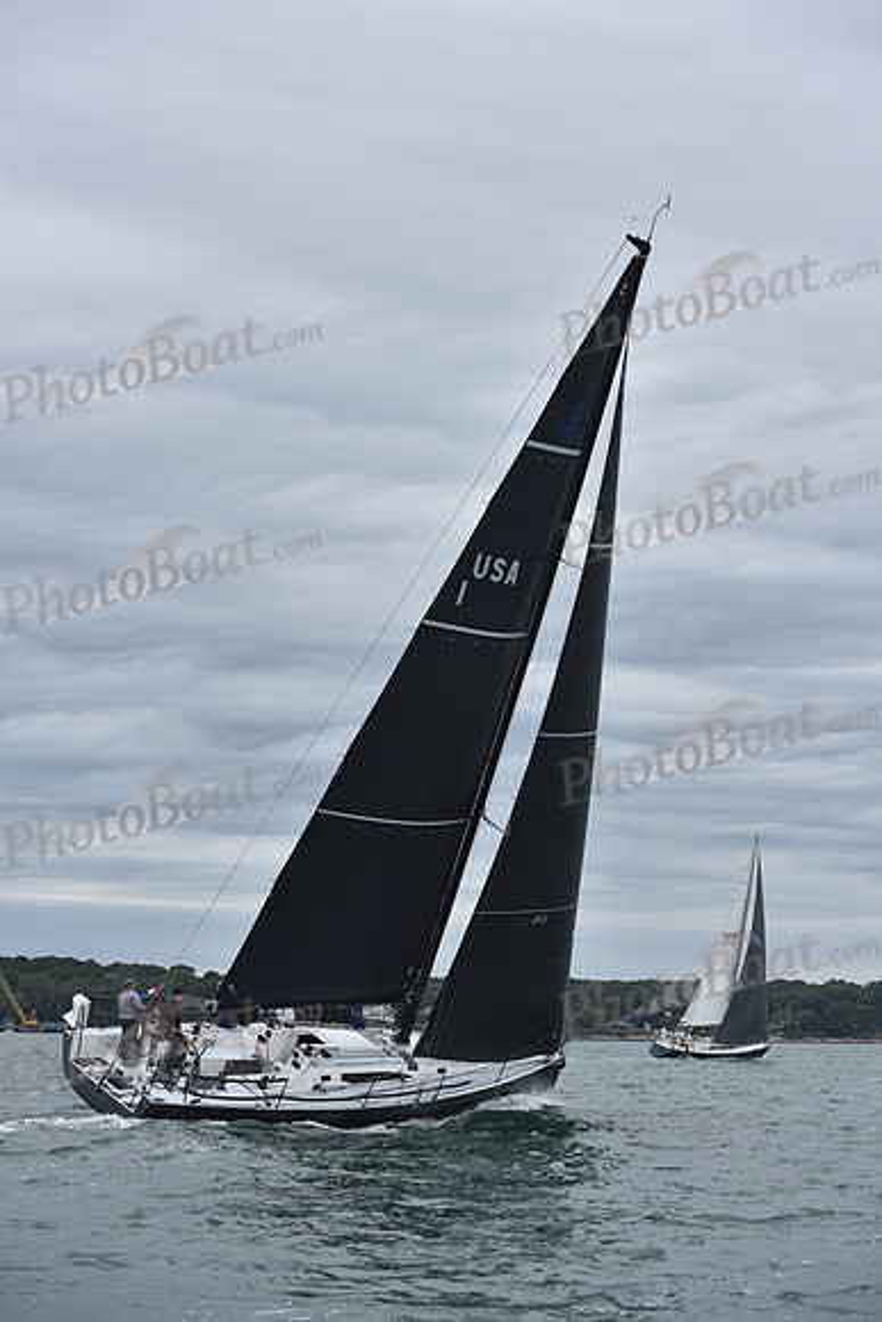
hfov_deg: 19.5
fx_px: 2571
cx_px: 441
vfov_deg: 28.8
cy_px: 661
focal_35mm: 70
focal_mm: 70
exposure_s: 1/1000
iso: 400
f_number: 6.3
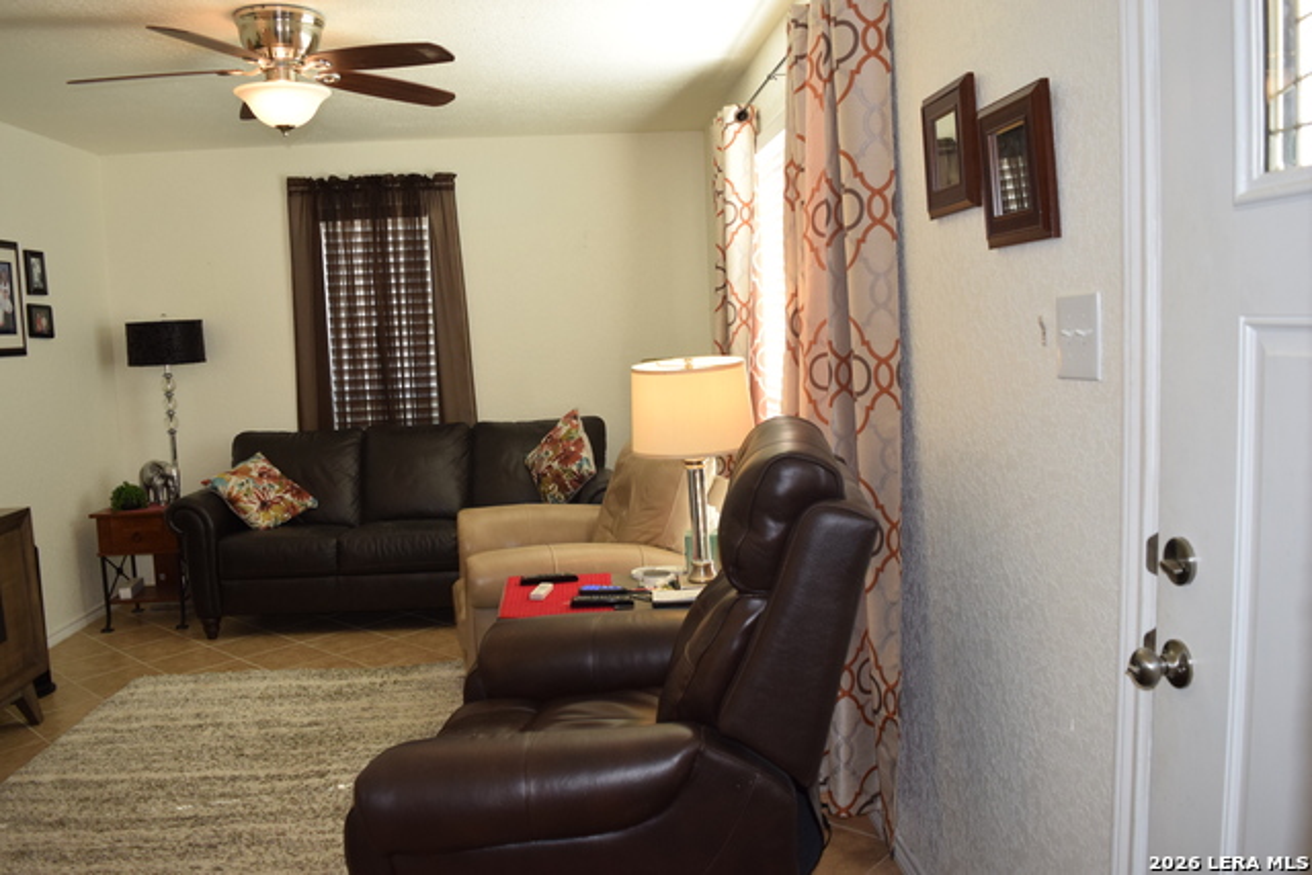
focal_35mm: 27
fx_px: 984
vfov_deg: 48.0
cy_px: 438
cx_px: 656
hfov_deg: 67.4
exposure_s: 1/100
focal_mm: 18
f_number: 5
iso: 800
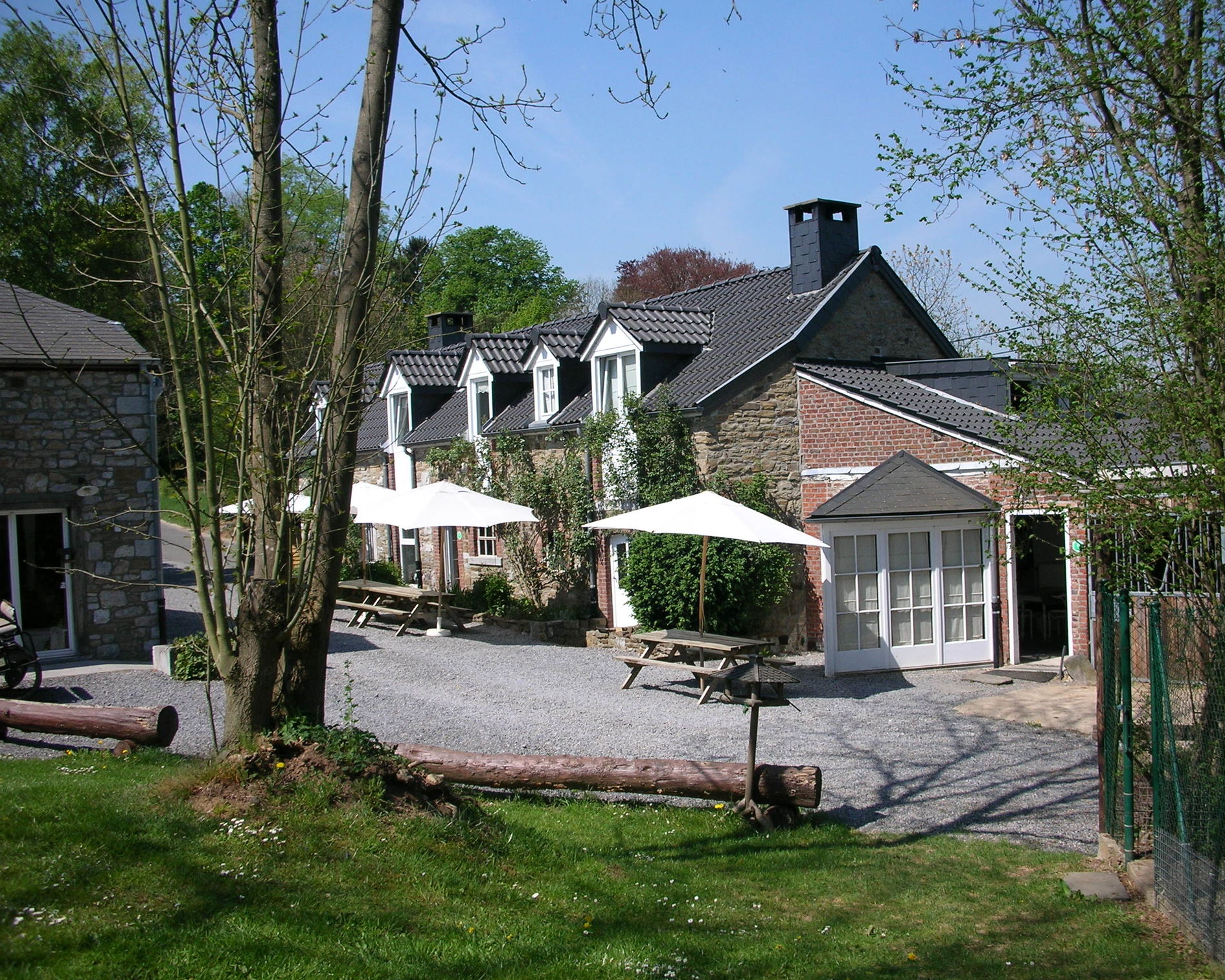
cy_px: 494
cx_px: 632
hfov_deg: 49.1
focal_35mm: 37
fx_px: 1342
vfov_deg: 40.1
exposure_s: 1/94.5
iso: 50
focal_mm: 5.8
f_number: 8.5
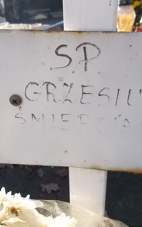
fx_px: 229
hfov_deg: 34.4
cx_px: 78
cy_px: 114
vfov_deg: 52.7
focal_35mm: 37
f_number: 8
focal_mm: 4.6
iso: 400
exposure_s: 1/200
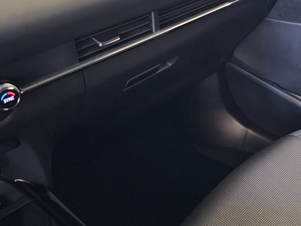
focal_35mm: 49
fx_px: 426
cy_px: 73
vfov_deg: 29.4
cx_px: 291
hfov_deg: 35.7
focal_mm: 6.3
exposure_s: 1/17.2
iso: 1250
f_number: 1.7
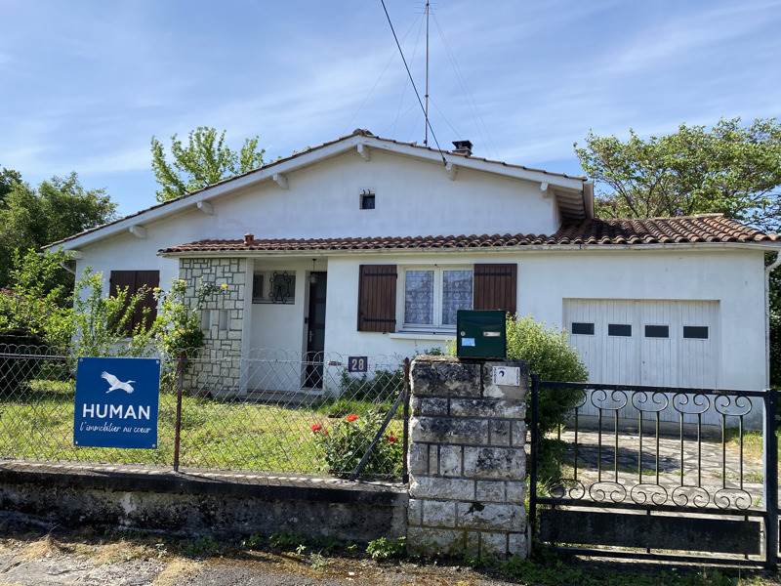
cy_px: 293
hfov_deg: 67.3
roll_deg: -1.3
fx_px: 587
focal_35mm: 26
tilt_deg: +4.3
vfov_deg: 53.1
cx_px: 390
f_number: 1.8
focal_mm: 4.25
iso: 32
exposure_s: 1/2358
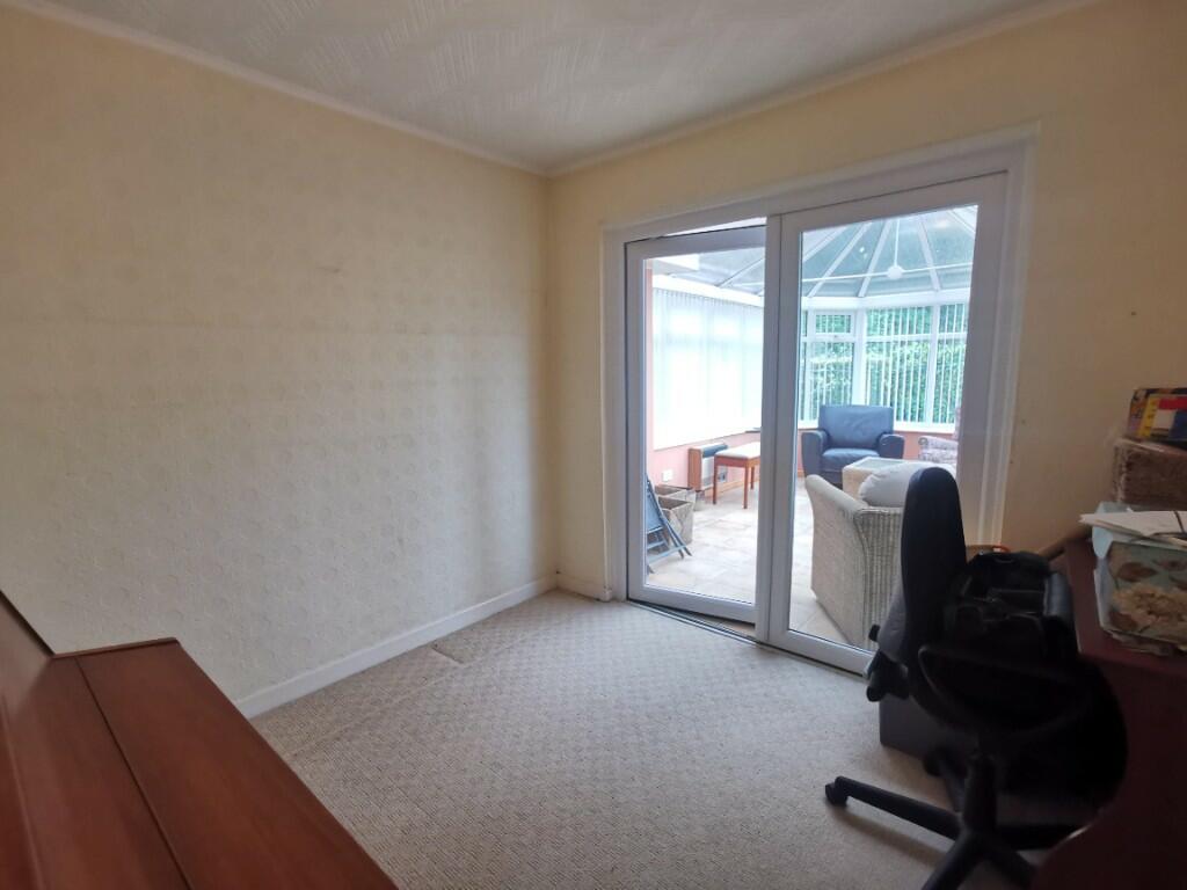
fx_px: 583
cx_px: 594
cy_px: 445
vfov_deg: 74.7
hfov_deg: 91.0
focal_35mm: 17
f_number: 2.2
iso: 400
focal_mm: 2.26
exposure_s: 1/50
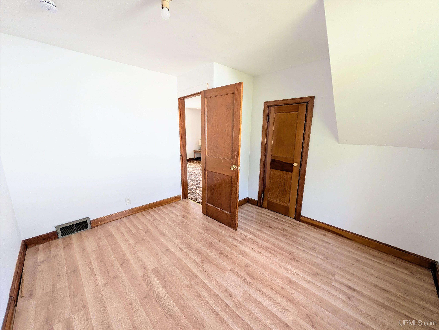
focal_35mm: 12
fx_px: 152
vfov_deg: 94.6
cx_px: 220
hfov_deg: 110.5
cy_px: 165
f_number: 1.7
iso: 166
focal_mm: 2.02
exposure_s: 1/56.9
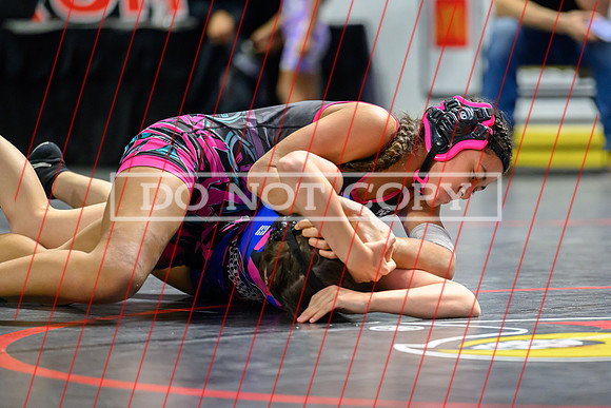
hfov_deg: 7.9
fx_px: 4424
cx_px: 390
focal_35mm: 261
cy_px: 243
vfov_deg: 5.3
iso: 5600
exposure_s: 1/800
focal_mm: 200
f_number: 2.8
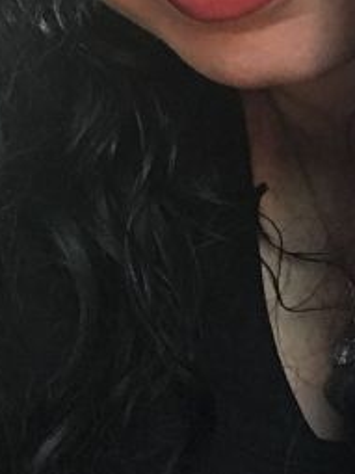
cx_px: 478
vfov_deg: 18.0
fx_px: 1464
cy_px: 15
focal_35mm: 107
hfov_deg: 13.3
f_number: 2.2
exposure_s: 1/33
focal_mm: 2.87
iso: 200
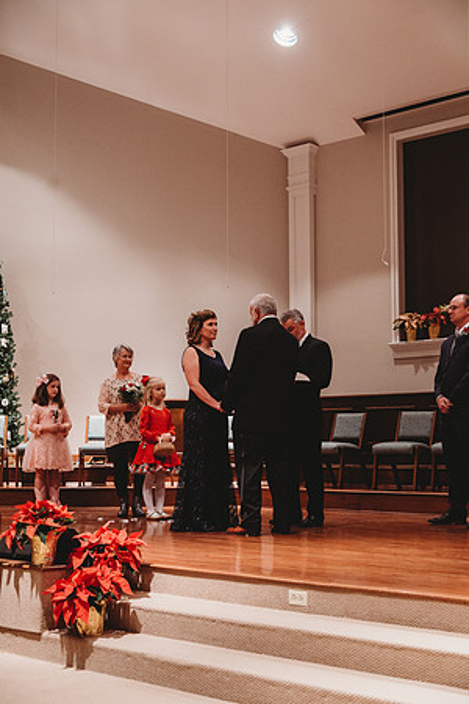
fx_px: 938
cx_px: 234
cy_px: 352
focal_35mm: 48
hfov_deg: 28.1
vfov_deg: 41.1
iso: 2500
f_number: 4
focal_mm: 48
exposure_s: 1/200
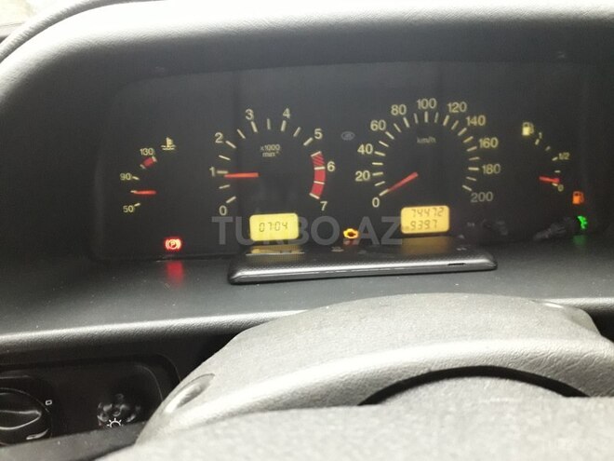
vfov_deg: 51.4
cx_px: 307
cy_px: 230
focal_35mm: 27
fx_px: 479
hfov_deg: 65.3
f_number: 1.9
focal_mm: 3.6
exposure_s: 1/20
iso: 500
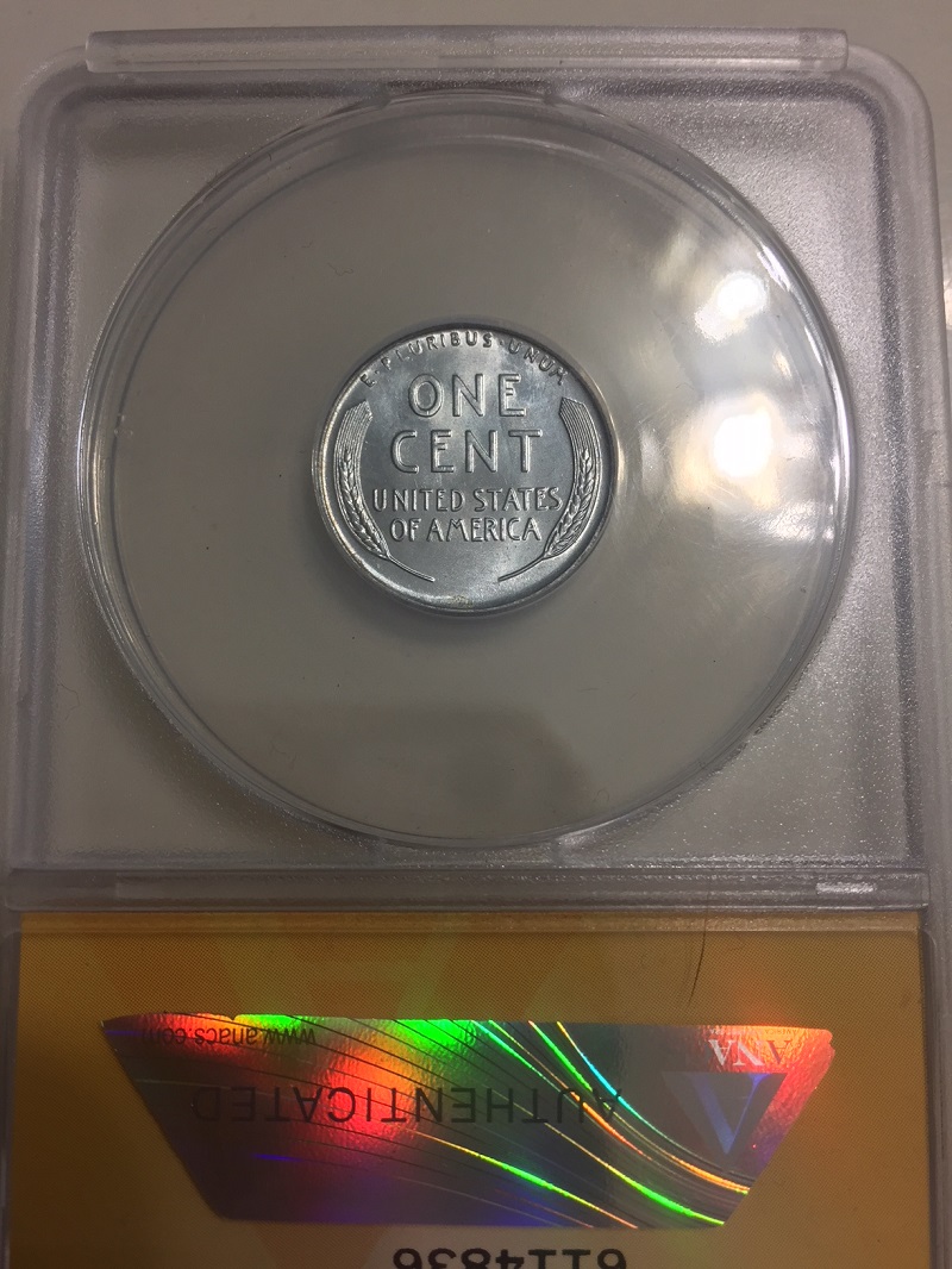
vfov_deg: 61.6
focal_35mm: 29
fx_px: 1063
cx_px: 476
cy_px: 634
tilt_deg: -83.2
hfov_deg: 48.2
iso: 32
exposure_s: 1/40
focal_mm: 4.15
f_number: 2.2
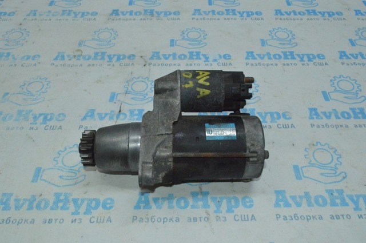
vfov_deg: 39.9
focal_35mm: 33
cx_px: 183
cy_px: 122
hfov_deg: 57.3
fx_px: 335
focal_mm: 22
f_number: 16
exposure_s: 1/200
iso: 6400
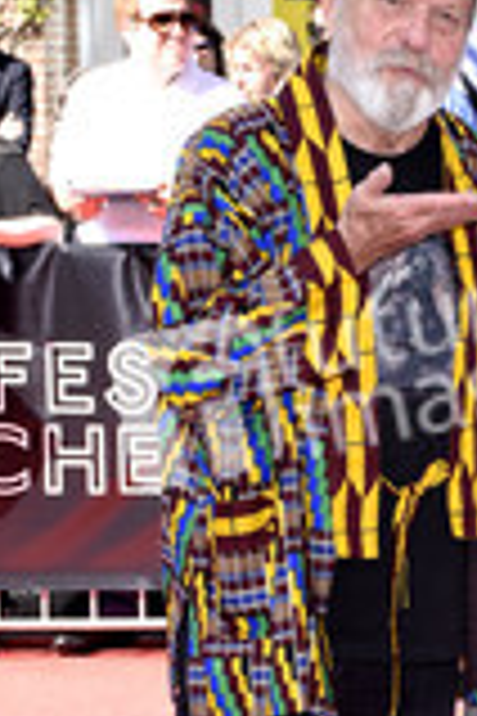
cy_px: 608
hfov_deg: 11.2
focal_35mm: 121
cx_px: 472
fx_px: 2405
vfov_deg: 16.7
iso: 200
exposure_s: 1/160
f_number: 6.3
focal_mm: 32
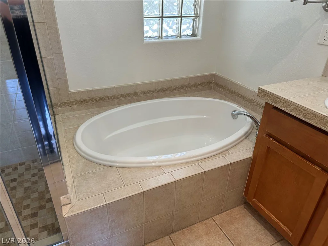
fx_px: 227
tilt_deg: -27.8
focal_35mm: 24
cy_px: 123
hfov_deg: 71.6
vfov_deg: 56.8
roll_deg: -2.4
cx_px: 164
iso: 125
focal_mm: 6.86
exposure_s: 1/60
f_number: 1.78
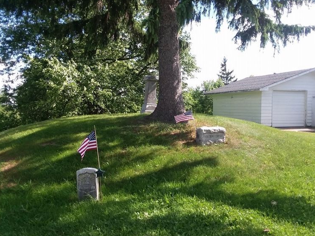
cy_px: 116
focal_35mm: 31
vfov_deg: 45.4
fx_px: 282
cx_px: 163
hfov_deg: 58.3
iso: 40
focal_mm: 2.47
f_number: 1.9
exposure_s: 1/583
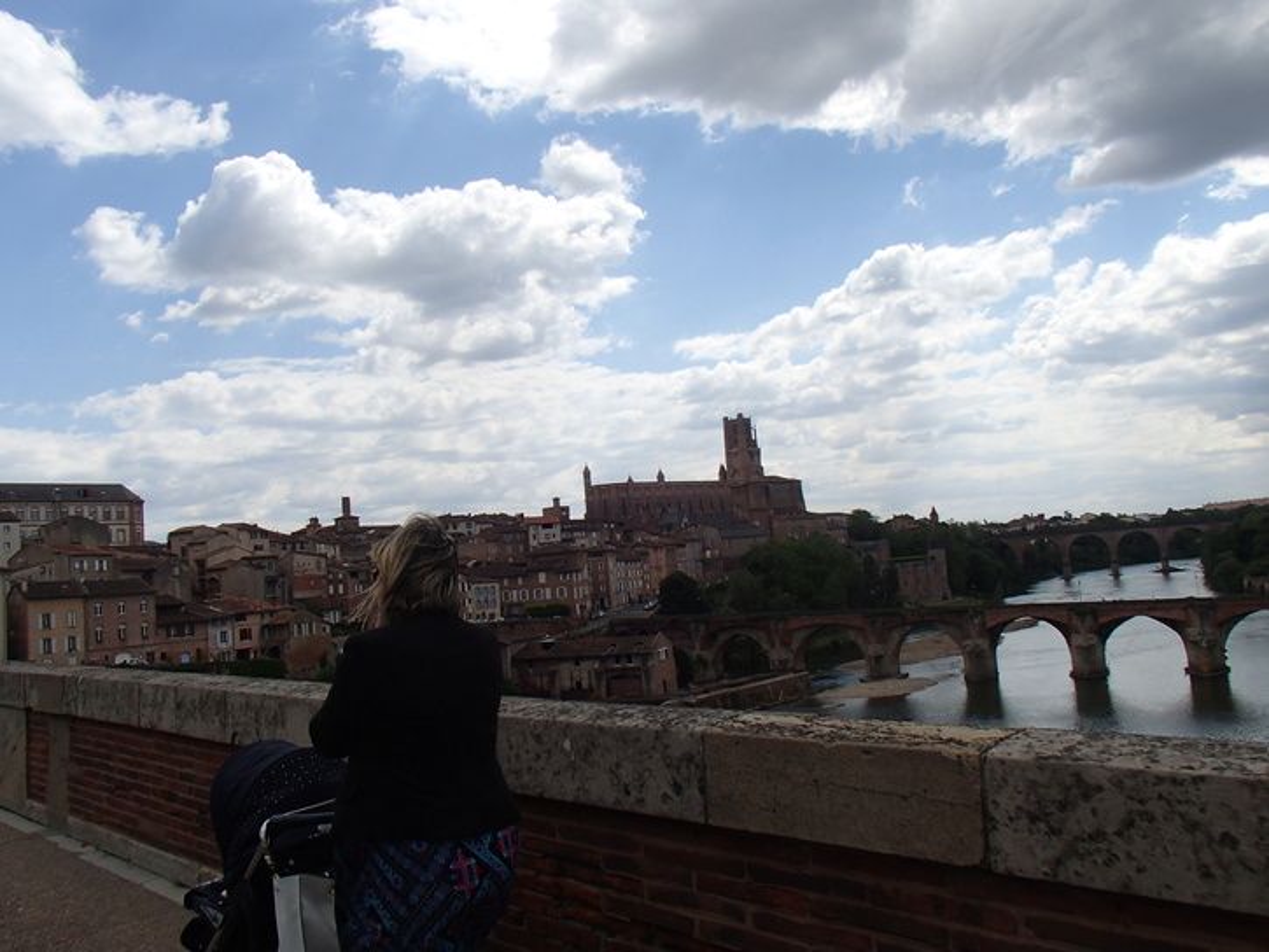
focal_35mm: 28
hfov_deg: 63.4
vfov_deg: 49.8
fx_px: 1027
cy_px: 476
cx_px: 634
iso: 100
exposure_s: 1/1600
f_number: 3.9
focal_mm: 5
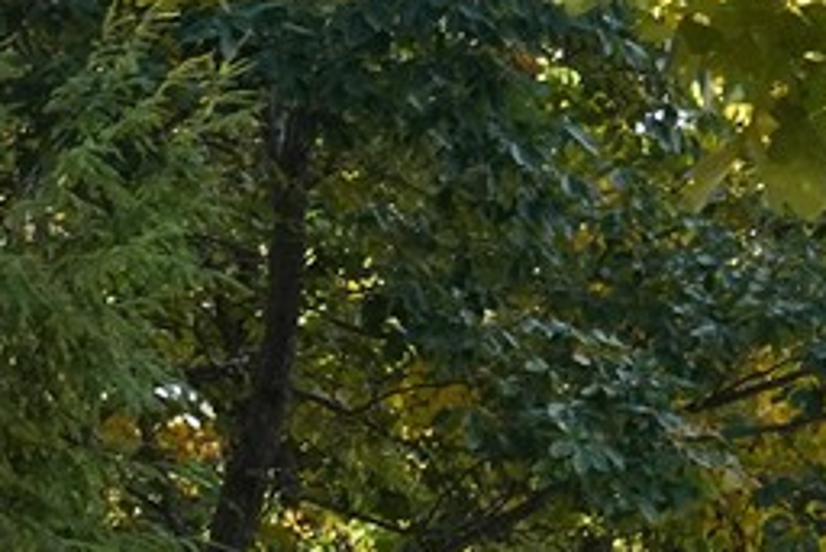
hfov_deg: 5.6
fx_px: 8081
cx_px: -1355
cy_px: 504
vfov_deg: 3.9
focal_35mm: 352
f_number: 13
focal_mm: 45
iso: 800
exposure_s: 1/200
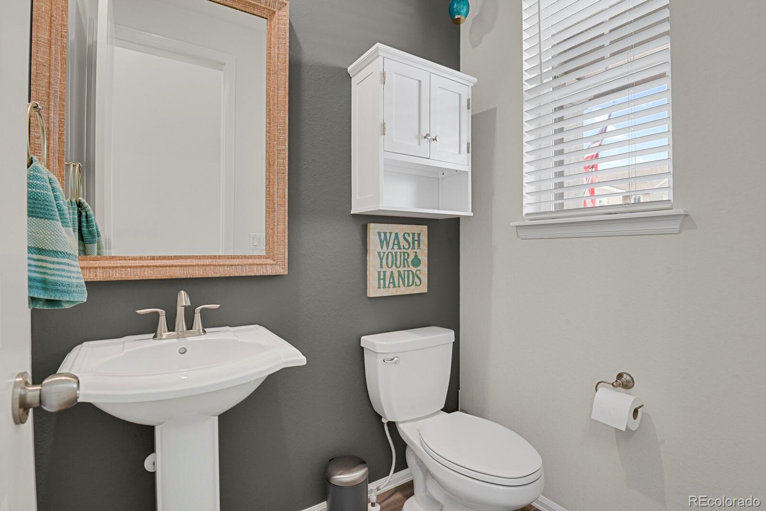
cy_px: 256
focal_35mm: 17
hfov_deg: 93.3
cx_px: 383
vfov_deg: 70.4
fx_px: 362
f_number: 8
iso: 12800
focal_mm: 17
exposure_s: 1/15
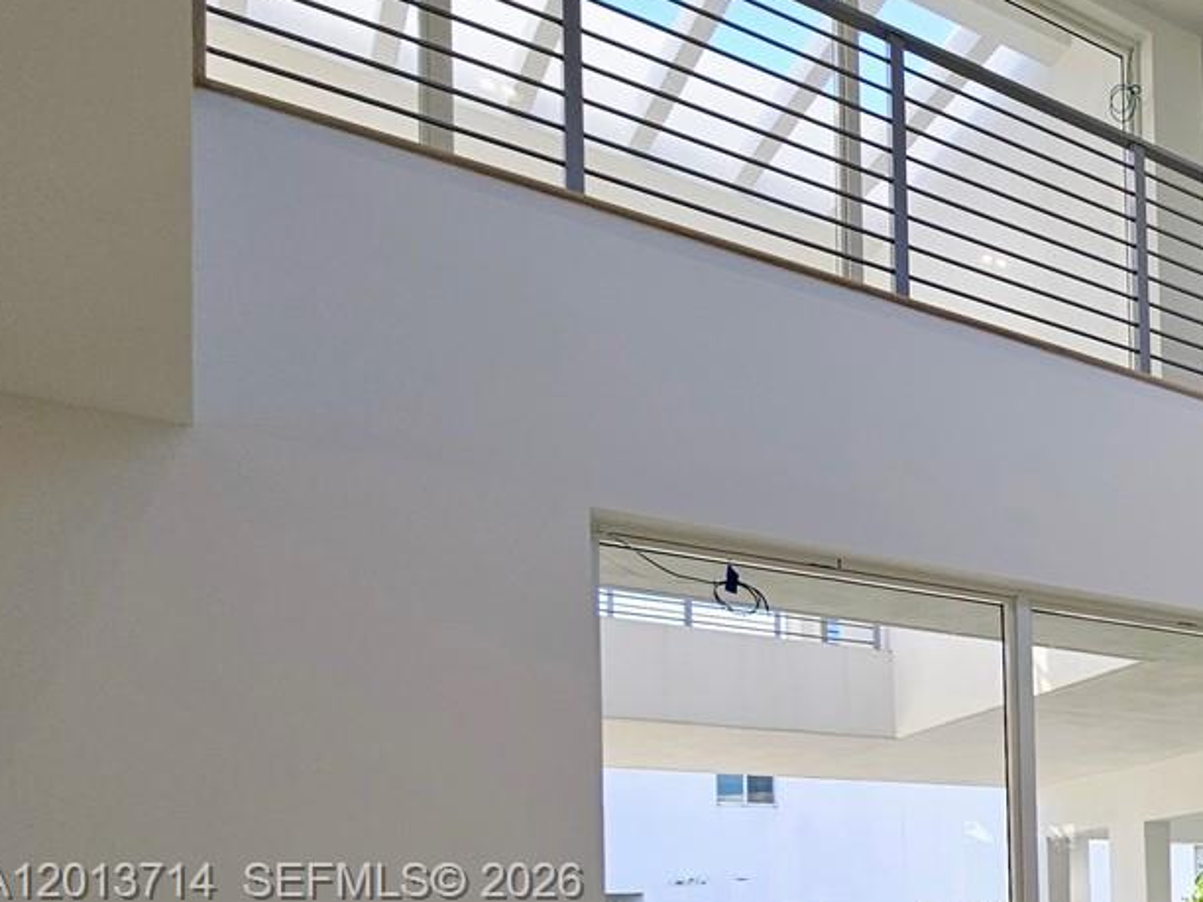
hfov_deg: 36.5
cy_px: 884
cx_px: 1543
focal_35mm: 34
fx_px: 1182
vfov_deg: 37.7
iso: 50
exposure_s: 1/60
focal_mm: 2.2
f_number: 2.2
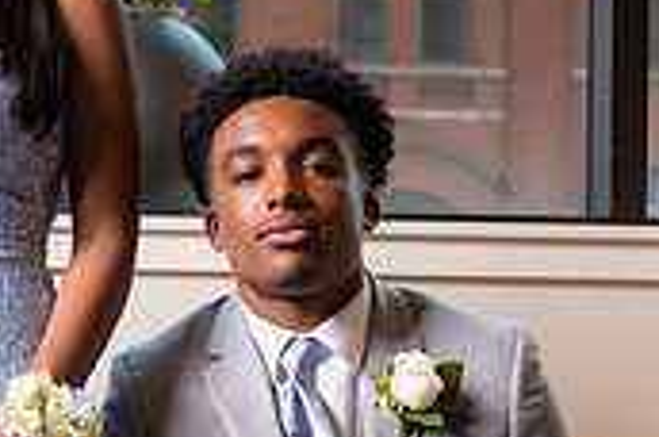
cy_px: 380
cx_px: 188
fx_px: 1791
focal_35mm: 98
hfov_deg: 20.7
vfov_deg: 13.8
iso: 1250
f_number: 3.5
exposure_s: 1/250
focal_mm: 29
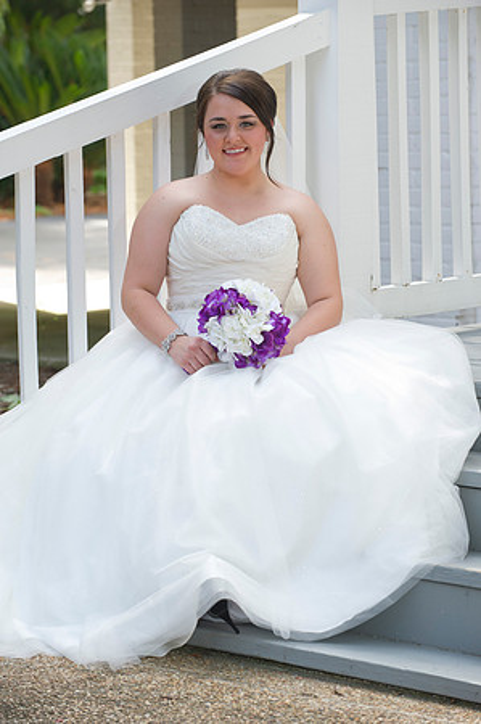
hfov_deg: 10.1
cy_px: 362
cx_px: 240
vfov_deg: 15.2
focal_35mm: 135
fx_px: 2712
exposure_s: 1/160
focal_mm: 135
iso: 320
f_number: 5
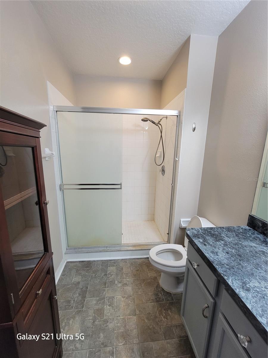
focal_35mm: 13
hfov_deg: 89.9
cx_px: 134
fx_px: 134
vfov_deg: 106.2
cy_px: 179
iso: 250
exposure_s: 1/60
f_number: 2.2
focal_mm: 2.2
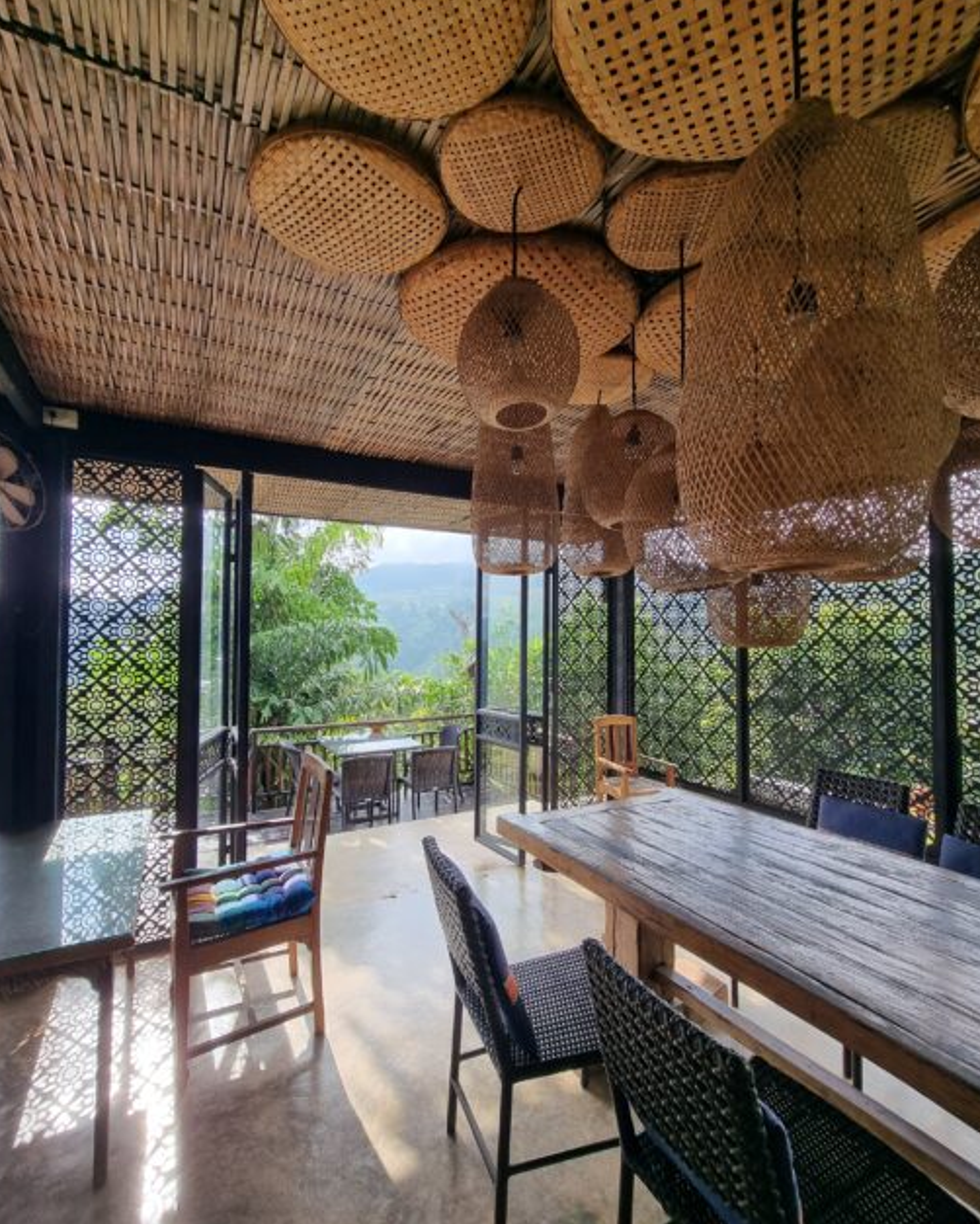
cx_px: 487
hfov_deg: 88.0
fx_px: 507
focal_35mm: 14
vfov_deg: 100.7
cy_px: 621
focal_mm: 2.2
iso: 50
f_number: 2.2
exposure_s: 1/305
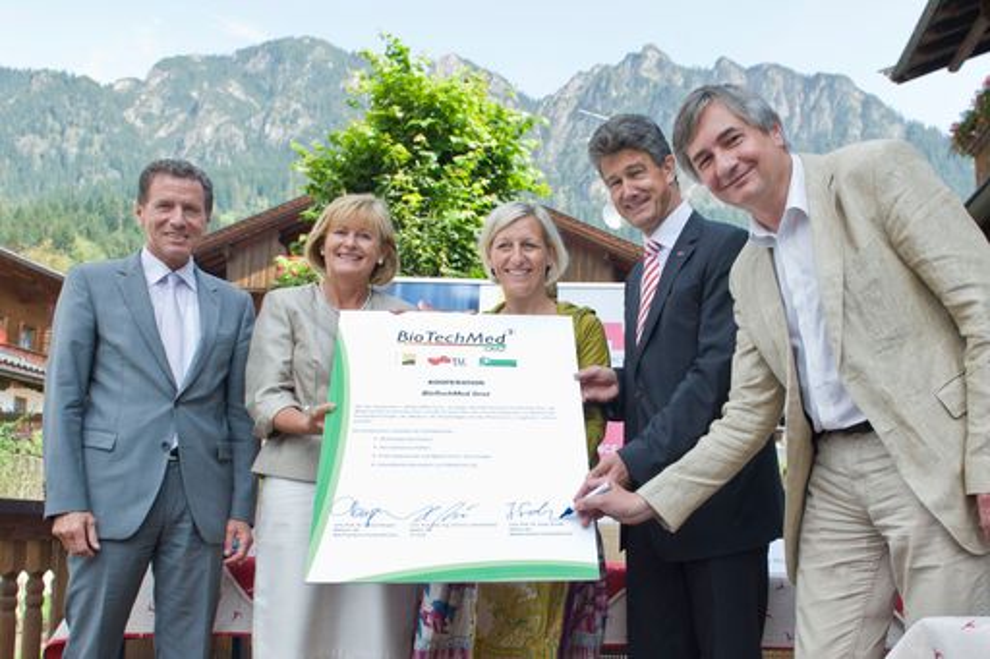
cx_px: 495
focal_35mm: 24
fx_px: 660
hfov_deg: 73.8
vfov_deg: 53.1
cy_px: 330
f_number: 6.3
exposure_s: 1/125
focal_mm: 24
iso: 200
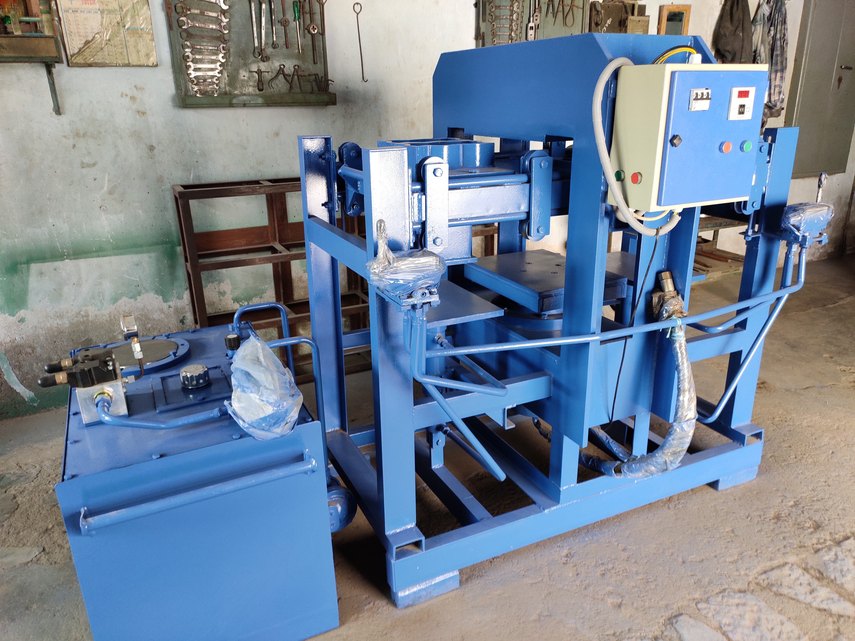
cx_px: 428
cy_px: 320
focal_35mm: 25
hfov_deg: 69.4
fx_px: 617
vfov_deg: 54.9
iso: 977
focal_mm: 4.74
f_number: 1.79
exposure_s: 1/33
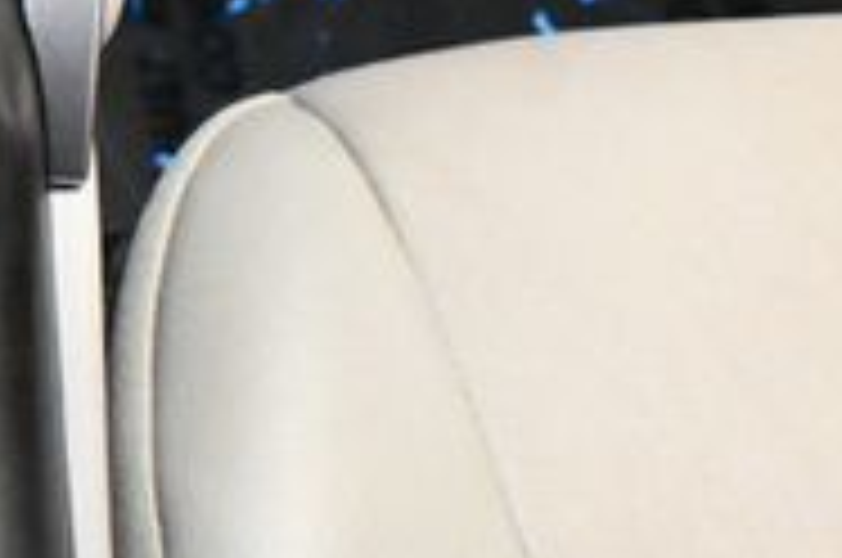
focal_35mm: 157
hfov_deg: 12.3
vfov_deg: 8.5
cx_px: -558
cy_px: -315
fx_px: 3656
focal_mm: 30.5
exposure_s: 1/60
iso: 12800
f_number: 4.8
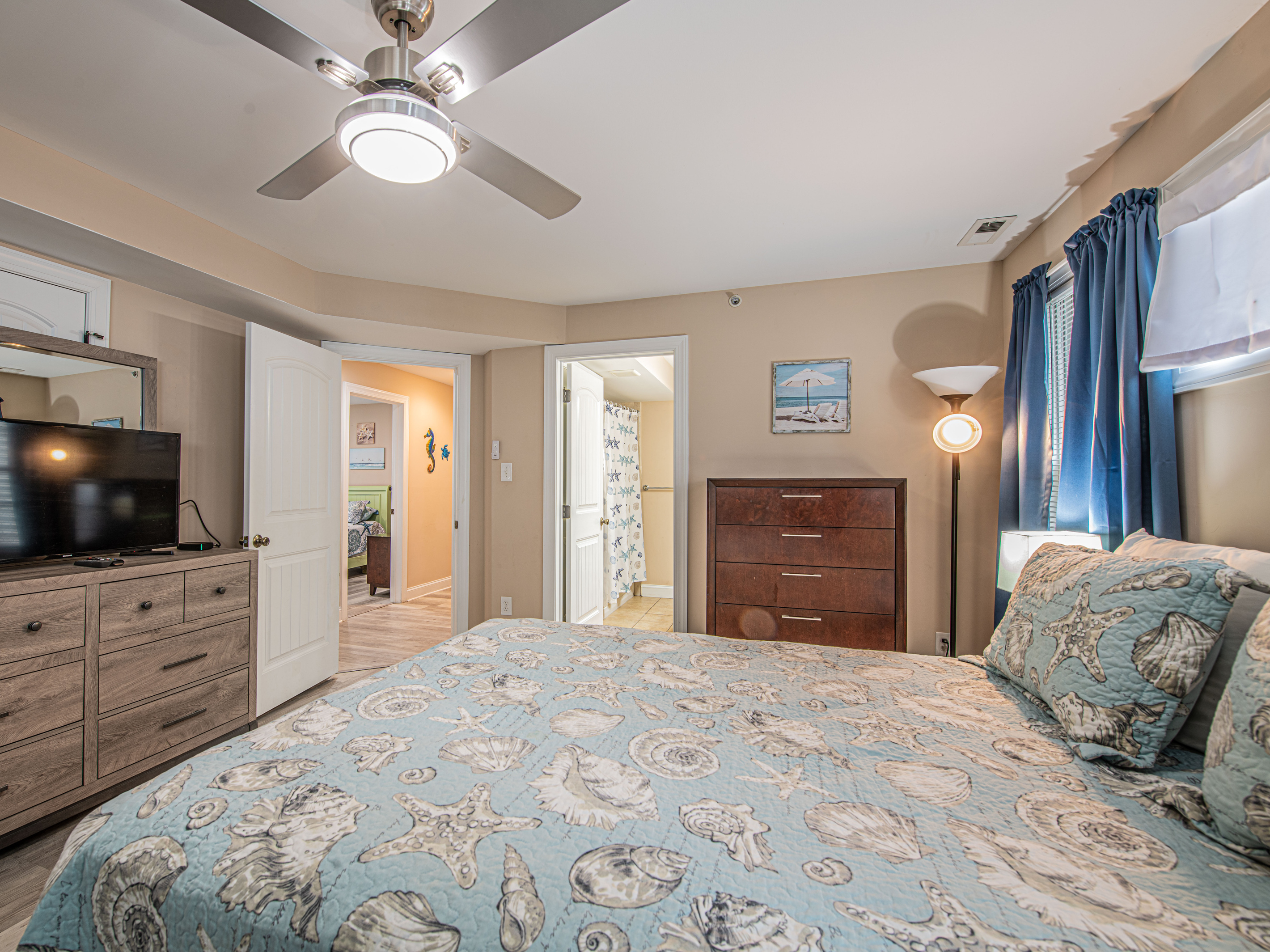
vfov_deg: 80.1
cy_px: 477
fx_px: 567
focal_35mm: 15
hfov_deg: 96.0
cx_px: 554
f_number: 9
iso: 64
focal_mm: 14
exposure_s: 2
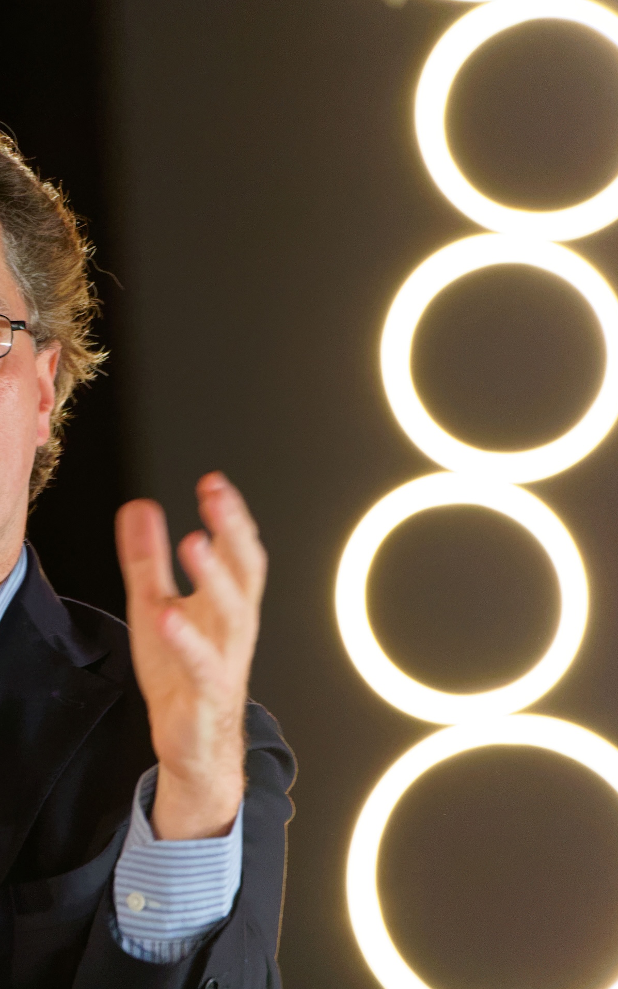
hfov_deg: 2.1
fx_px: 16518
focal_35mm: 613
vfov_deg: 3.4
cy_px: 494
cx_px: -45
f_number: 5.6
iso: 8000
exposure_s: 1/80
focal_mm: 400
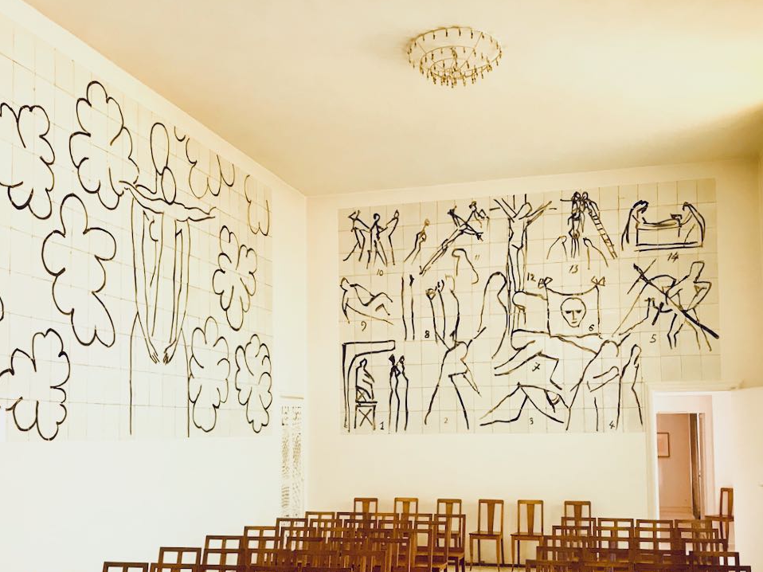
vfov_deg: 37.3
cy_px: 384
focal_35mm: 38
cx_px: 414
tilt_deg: +3.6
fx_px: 837
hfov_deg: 48.9
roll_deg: +1.7
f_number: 1.8
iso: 32
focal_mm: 3.99
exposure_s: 1/33
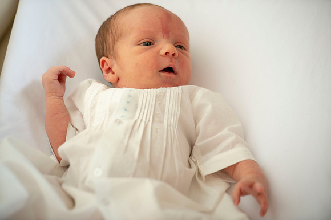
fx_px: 1838
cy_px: 110
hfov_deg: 10.3
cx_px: 166
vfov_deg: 6.9
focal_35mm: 200
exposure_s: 1/160
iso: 80
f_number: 2.8
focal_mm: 200
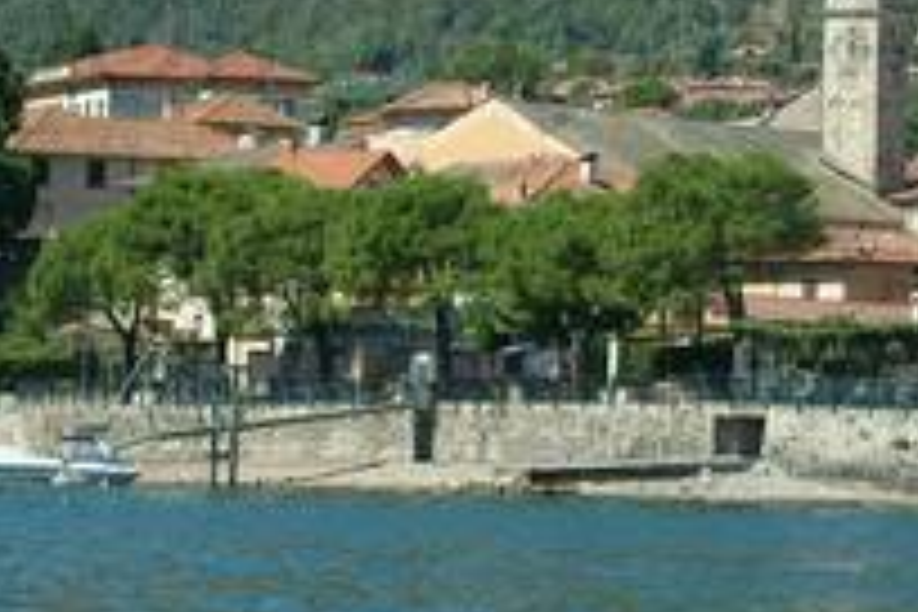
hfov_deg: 9.4
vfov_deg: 6.3
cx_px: 616
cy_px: 34
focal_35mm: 218
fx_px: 5562
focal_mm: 63
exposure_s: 1/250
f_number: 8
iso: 100
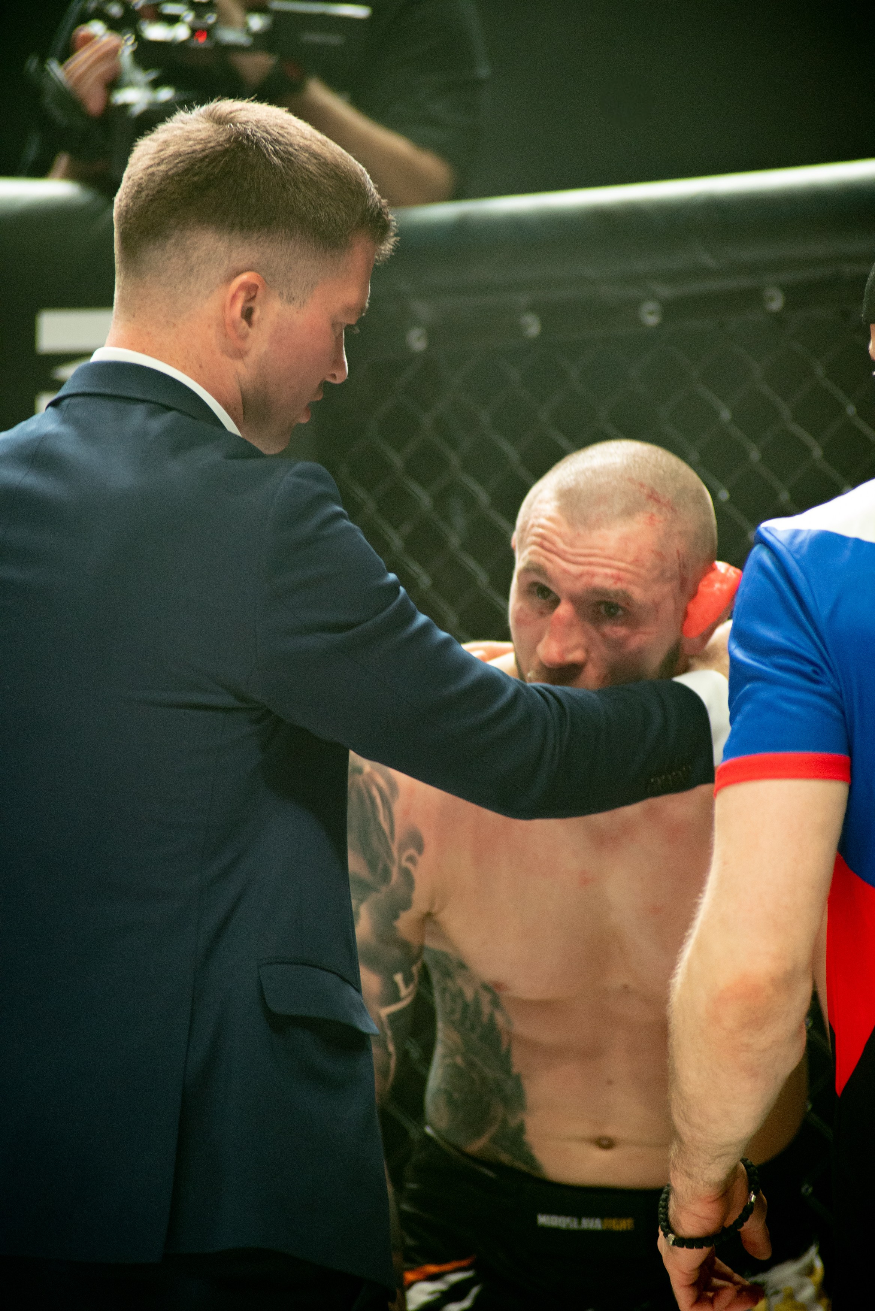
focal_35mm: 200
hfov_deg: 6.9
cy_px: 656
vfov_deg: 10.3
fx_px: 7285
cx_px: 438
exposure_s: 1/400
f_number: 4
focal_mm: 200
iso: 2000
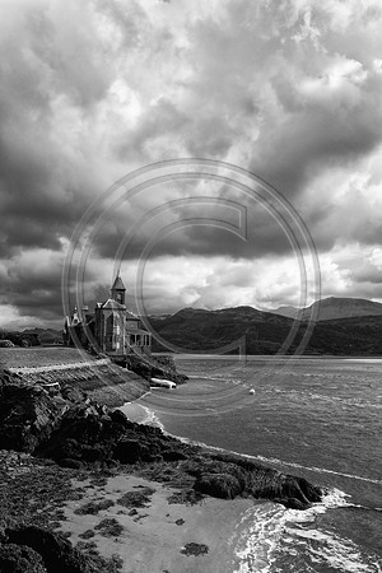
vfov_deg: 63.7
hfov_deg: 45.0
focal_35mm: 29
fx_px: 462
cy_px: 286
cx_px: 191
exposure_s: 1/75
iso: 200
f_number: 20
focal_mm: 19.1
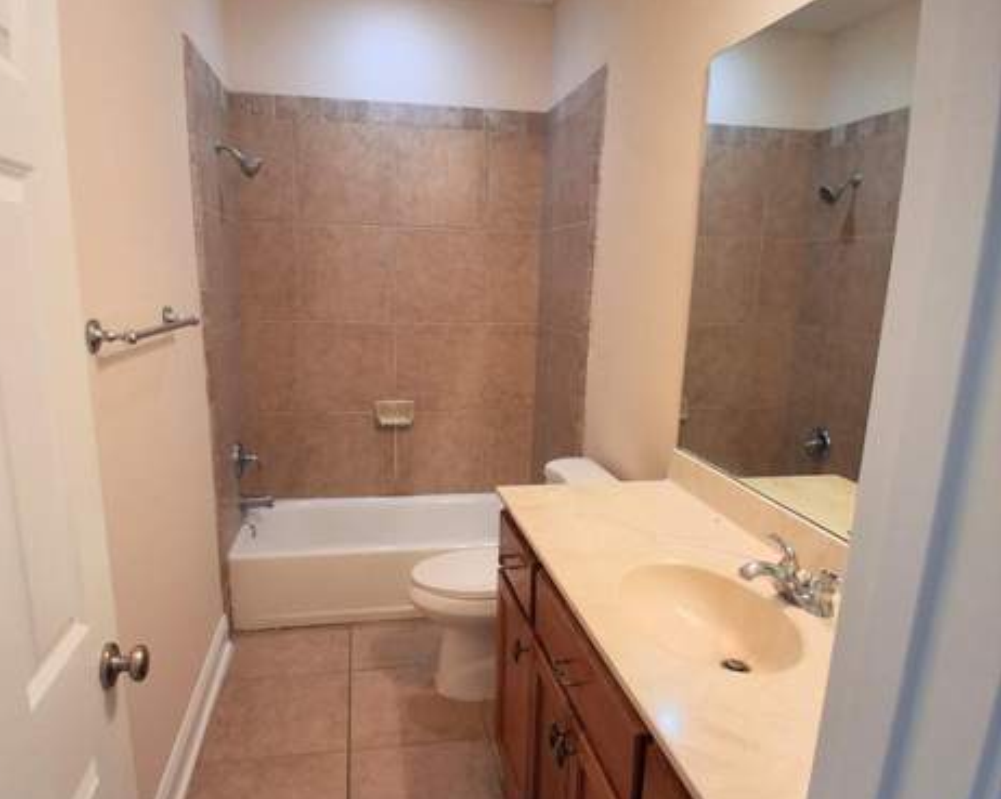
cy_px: 444
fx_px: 681
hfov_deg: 72.6
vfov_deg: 60.7
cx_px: 483
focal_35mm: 23
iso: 125
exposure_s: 1/40
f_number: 2.2
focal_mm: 1.4
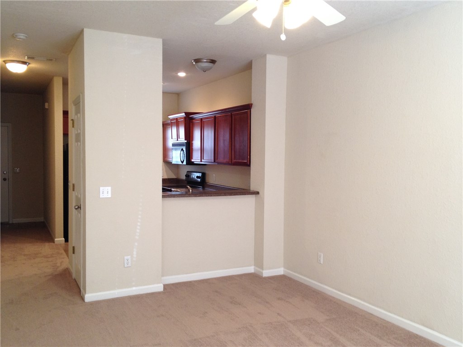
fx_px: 468
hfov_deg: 52.6
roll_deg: -0.7
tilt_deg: -3.1
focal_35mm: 35
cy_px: 174
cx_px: 232
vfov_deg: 40.7
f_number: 2.4
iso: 80
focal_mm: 4.28
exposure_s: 1/20
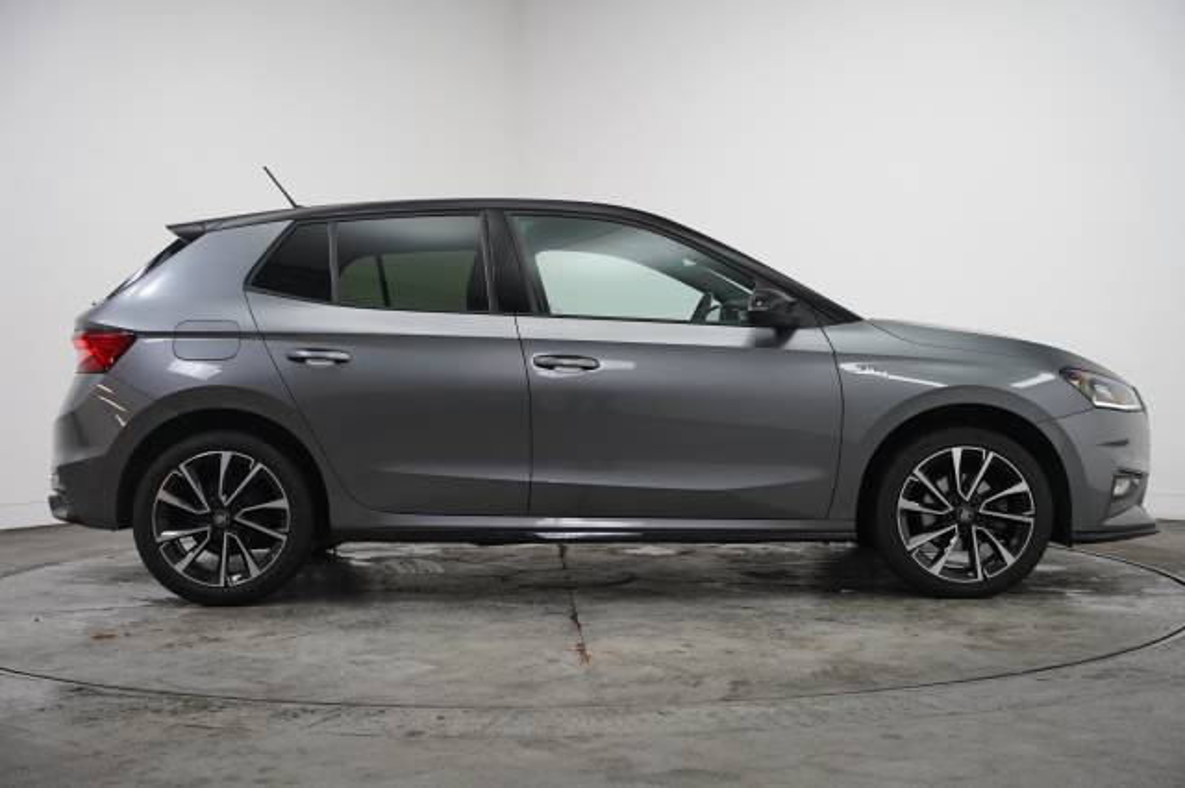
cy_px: 394
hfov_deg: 41.8
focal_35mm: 47
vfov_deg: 28.5
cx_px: 592
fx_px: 1553
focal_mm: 47.2
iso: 1600
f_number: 4
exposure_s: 1/160
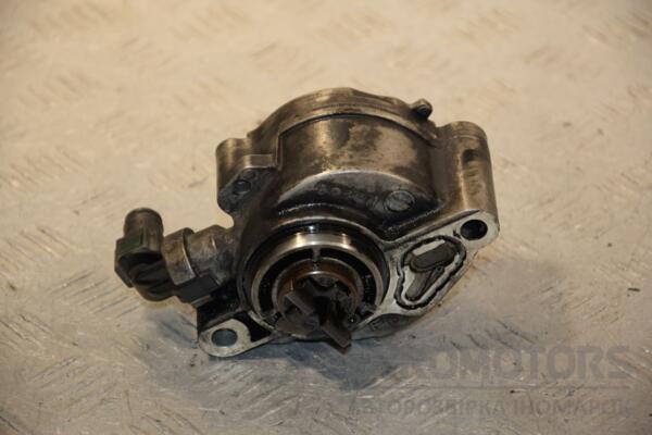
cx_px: 326
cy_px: 218
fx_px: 2852
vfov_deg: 8.7
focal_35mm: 158
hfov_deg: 13.0
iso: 800
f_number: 5.6
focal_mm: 105
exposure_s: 1/200
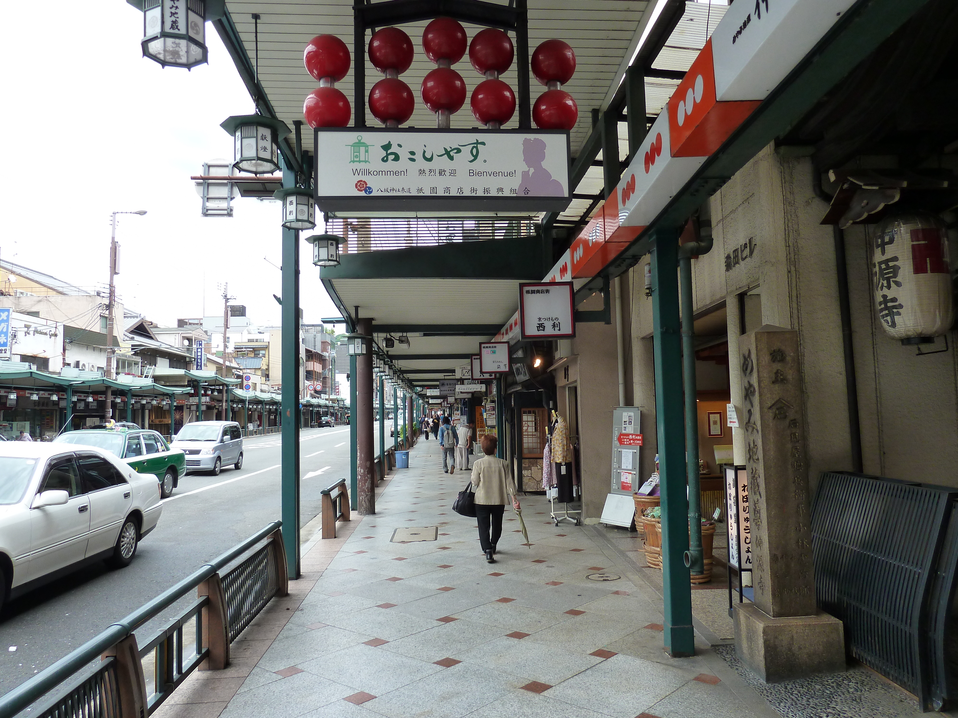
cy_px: 359
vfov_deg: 54.9
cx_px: 479
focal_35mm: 25
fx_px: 692
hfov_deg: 69.4
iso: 125
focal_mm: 4.1
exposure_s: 1/125
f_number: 3.5
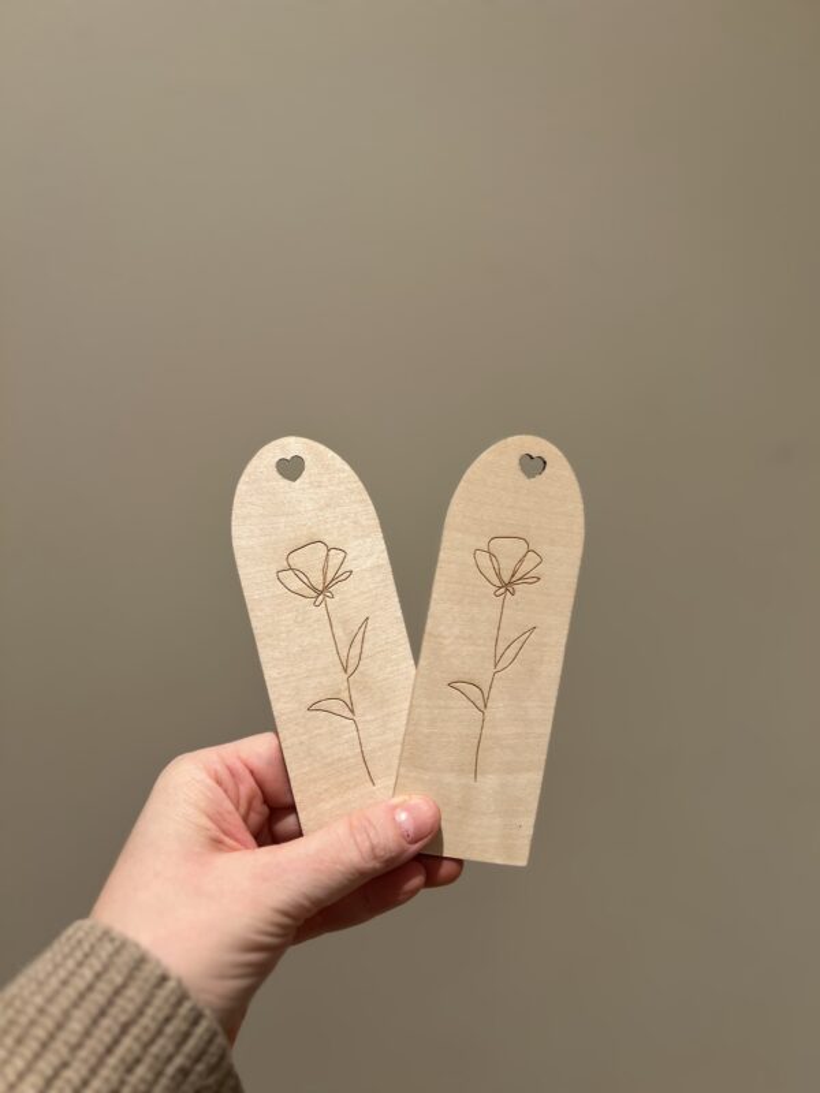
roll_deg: -5.1
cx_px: 410
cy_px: 546
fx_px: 821
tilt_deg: -17.1
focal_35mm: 26
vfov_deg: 67.3
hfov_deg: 53.1
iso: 80
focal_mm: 5.7
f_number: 1.5
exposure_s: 1/50
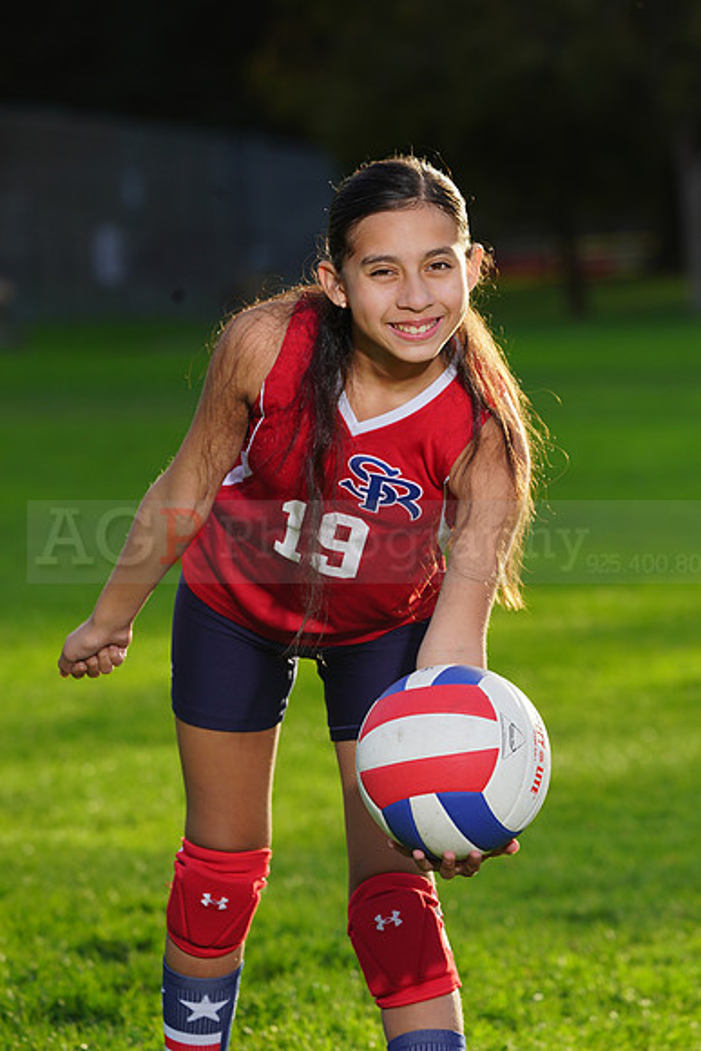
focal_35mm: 247
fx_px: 7210
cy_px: 526
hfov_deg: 5.6
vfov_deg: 8.3
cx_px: 350
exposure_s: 1/250
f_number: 8
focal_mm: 247
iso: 160
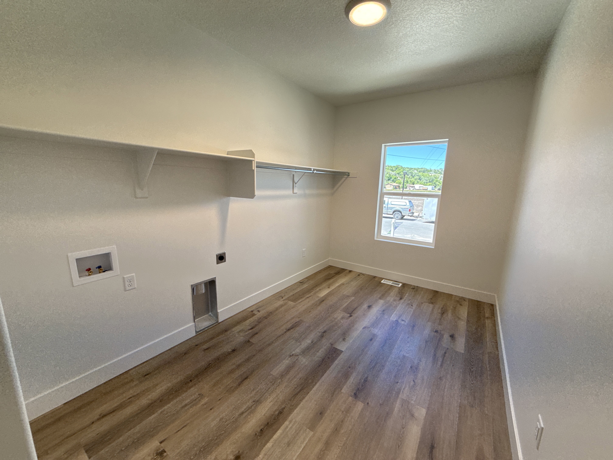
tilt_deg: -9.5
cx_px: 306
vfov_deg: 85.7
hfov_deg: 102.1
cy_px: 230
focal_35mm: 14
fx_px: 248
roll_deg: -1.3
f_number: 2.2
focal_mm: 2.22
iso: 80
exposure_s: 1/120
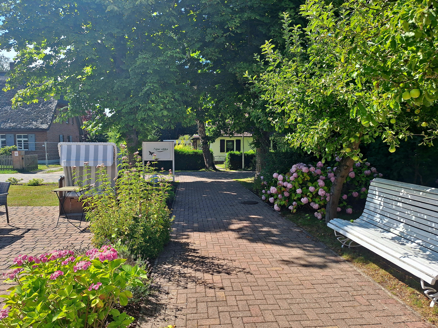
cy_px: 164
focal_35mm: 23
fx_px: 291
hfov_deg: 73.9
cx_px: 219
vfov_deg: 58.9
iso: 40
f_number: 1.8
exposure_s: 1/1429
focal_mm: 5.54
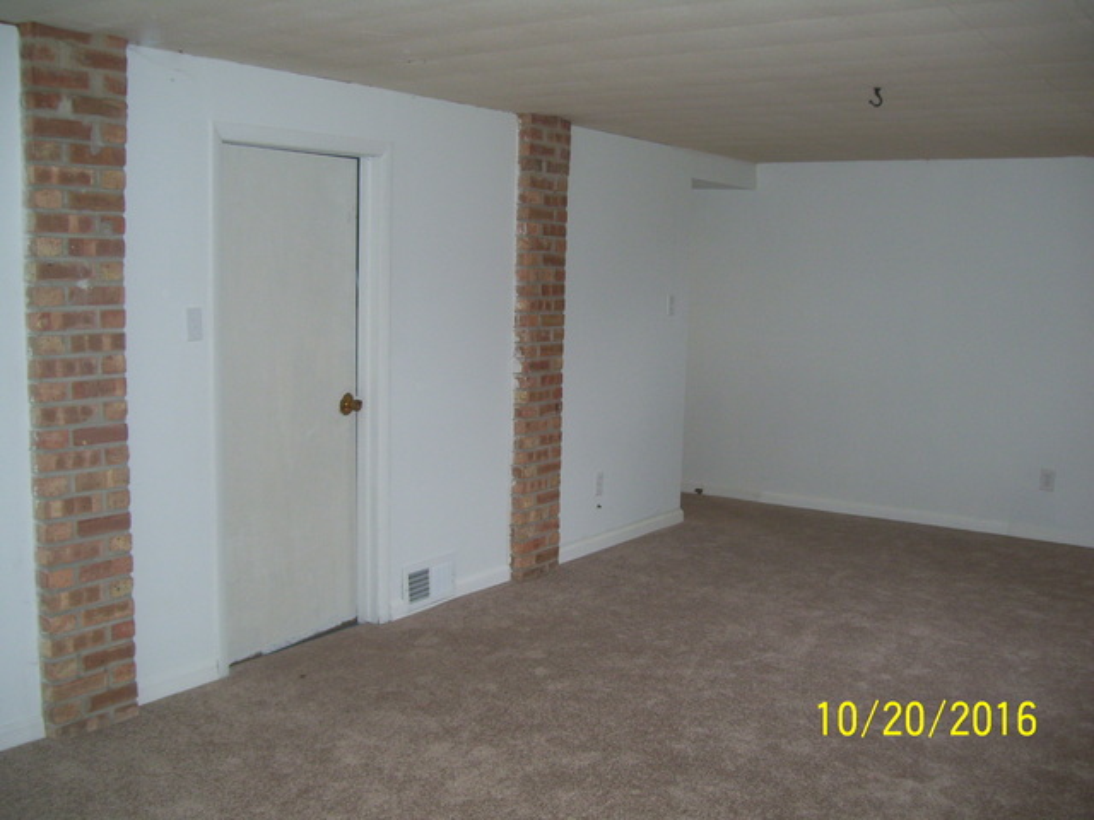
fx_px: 1138
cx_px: 547
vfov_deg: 39.7
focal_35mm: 36
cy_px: 410
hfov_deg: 51.4
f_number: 2.7
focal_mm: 6
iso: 125
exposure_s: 1/60
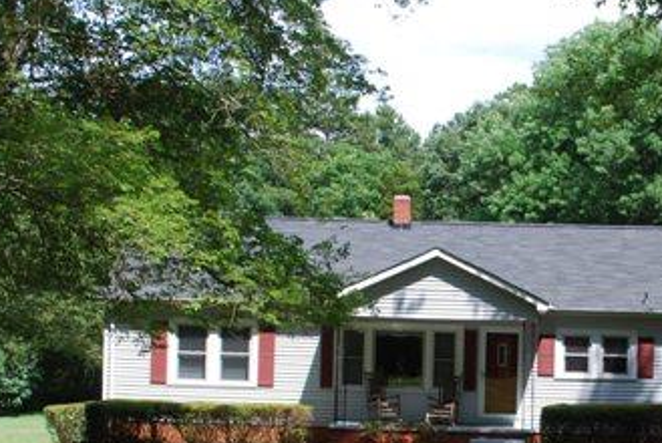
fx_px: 1288
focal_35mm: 70
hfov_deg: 28.3
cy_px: 358
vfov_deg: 19.3
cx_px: 515
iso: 100
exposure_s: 1/160
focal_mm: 24
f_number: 6.3
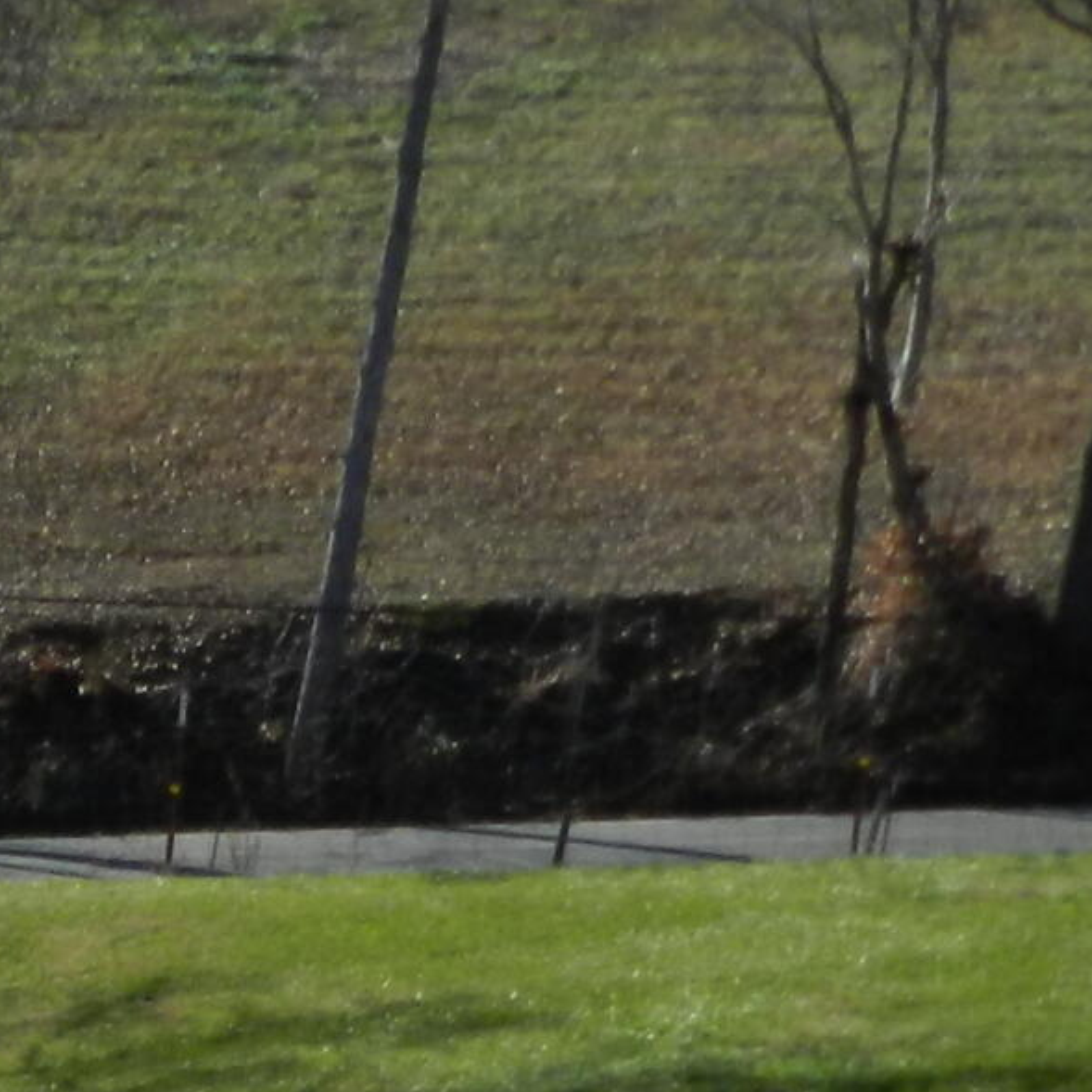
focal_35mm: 171
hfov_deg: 9.3
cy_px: 2084
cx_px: -1422
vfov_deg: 9.6
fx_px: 6103
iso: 160
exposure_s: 1/800
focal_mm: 6.7
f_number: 4.5
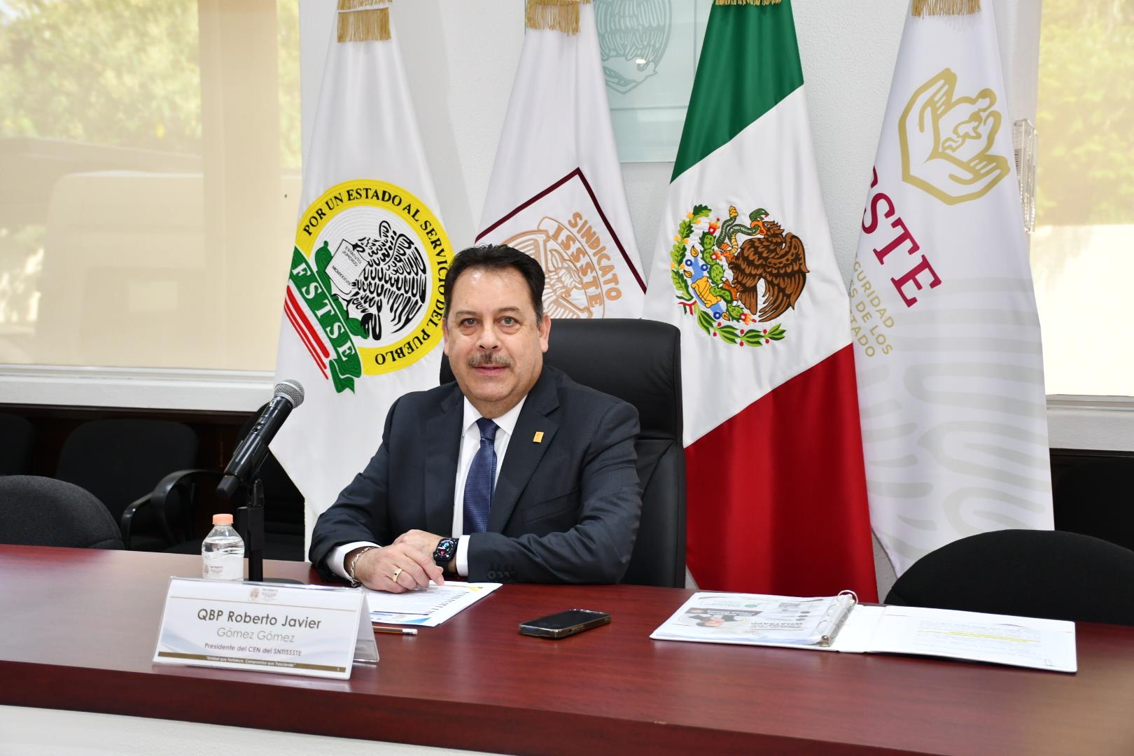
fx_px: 1606
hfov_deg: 38.9
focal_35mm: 51
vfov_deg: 26.5
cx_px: 567
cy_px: 378
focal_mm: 34
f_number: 4.2
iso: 900
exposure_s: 1/60
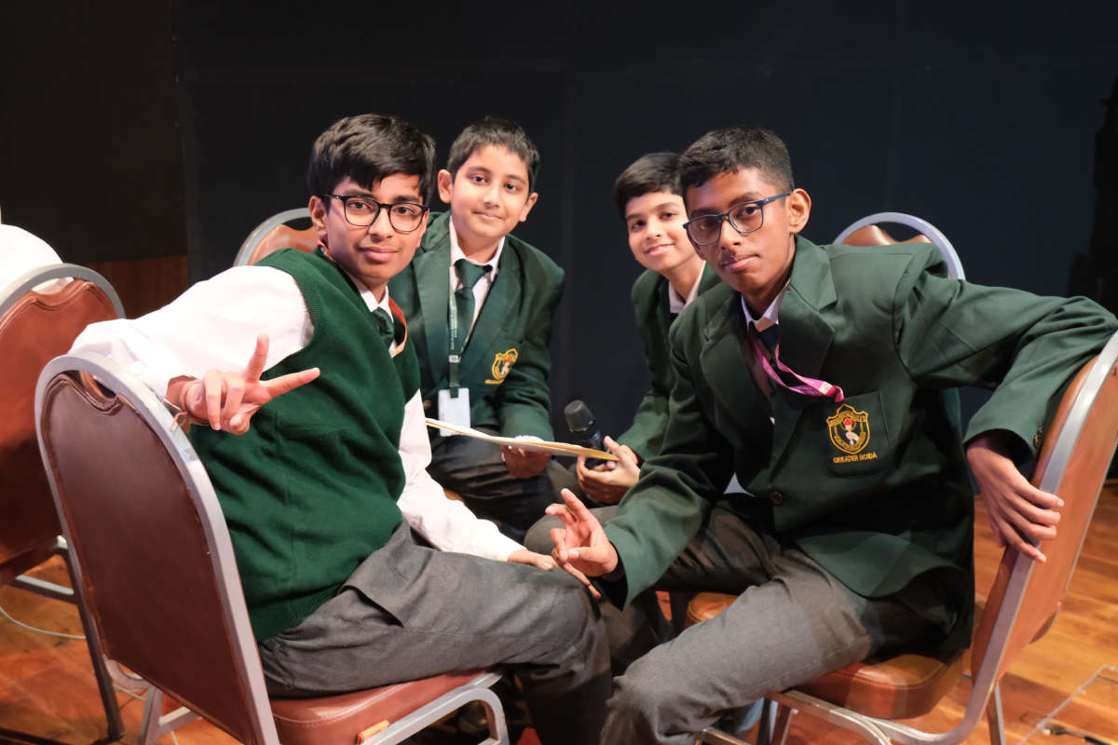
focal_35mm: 42
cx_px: 559
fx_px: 1304
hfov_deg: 46.4
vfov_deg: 31.9
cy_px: 372
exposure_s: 1/45
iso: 3200
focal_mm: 28
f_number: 4.5
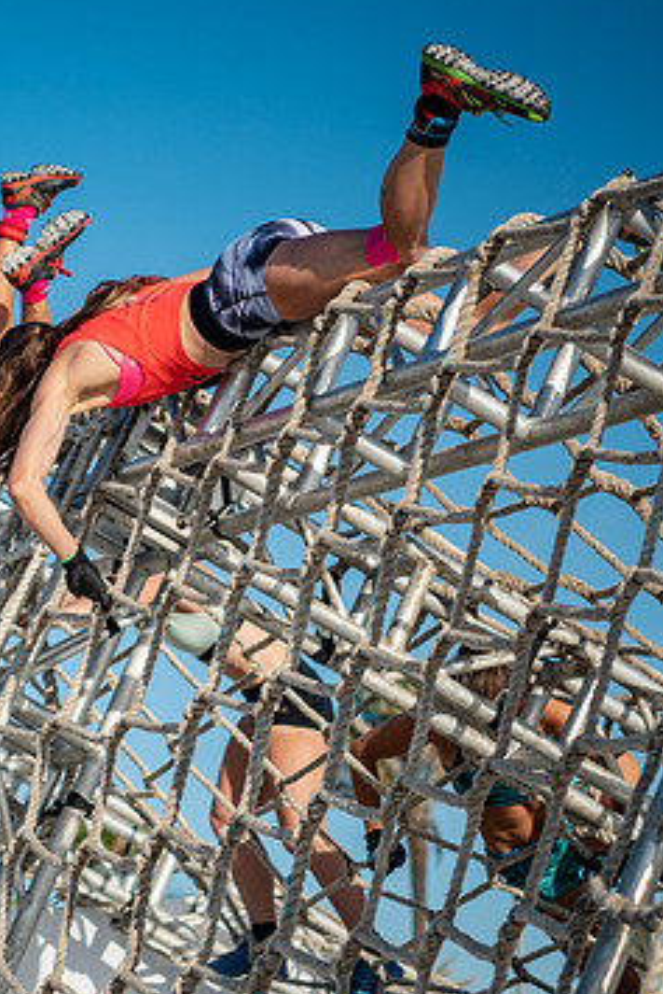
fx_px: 3863
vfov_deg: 14.6
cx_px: -28
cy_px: 422
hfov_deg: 9.7
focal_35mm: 140
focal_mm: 70
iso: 450
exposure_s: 1/4000
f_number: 2.8
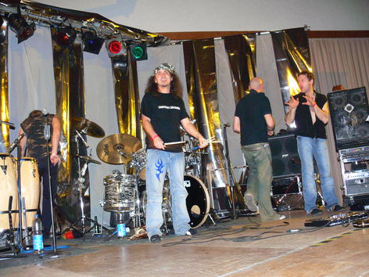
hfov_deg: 52.6
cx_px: 184
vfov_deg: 40.7
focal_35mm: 35
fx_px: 373
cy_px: 138
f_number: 2.8
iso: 250
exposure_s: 1/30
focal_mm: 7.4
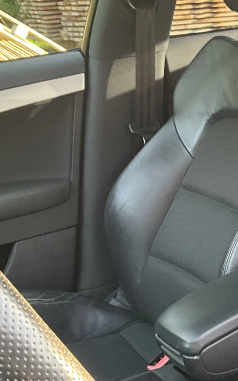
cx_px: 298
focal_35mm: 67
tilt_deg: -19.6
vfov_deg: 30.4
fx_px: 695
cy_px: 249
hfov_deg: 18.3
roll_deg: +2.8
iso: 64
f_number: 1.8
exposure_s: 1/85
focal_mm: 3
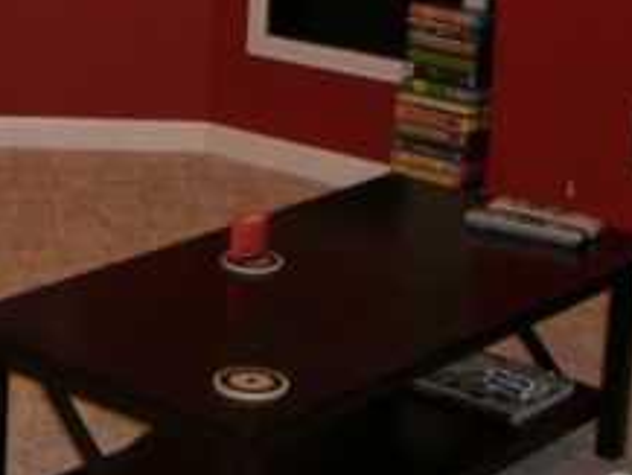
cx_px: -6
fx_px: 2046
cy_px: -169
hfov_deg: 17.2
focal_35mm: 112
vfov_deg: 12.7
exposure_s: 1/60
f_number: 2.7
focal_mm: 6.2
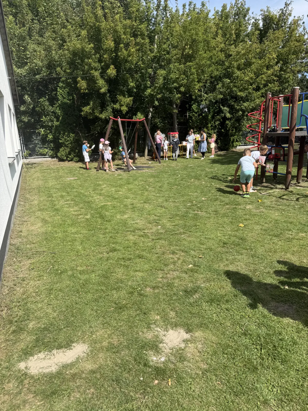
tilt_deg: -11.7
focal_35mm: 24
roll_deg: -2.5
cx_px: 154
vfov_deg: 71.6
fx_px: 285
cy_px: 206
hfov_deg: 56.8
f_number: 1.78
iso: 80
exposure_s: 1/3279
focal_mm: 6.76
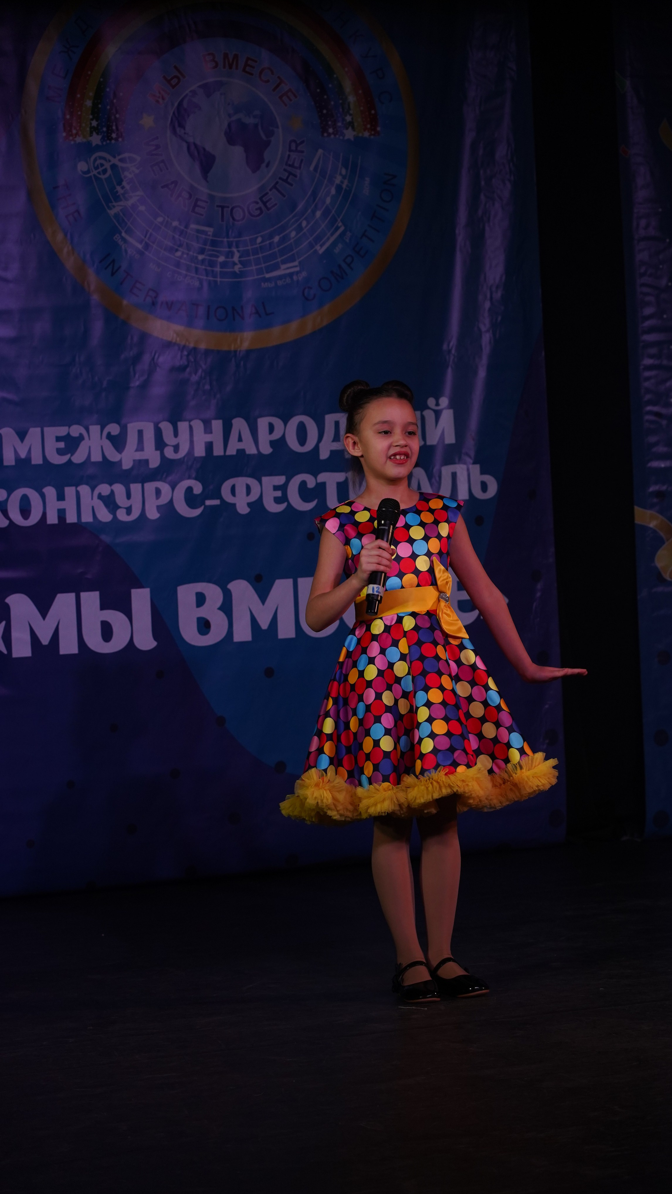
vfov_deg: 26.9
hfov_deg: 15.3
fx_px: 2503
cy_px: 598
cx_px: 391
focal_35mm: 79
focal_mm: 75
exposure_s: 1/400
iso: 1600
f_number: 5.6
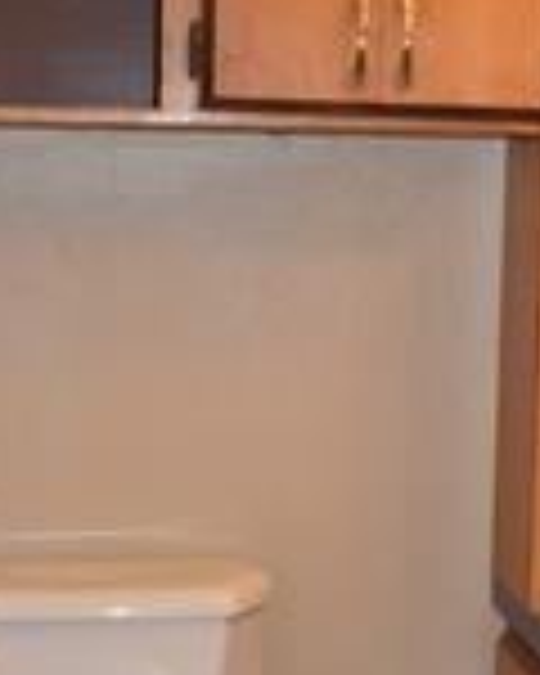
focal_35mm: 90
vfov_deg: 21.2
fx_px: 1798
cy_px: 410
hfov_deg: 17.1
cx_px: 333
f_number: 4
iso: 800
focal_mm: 20
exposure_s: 1/80
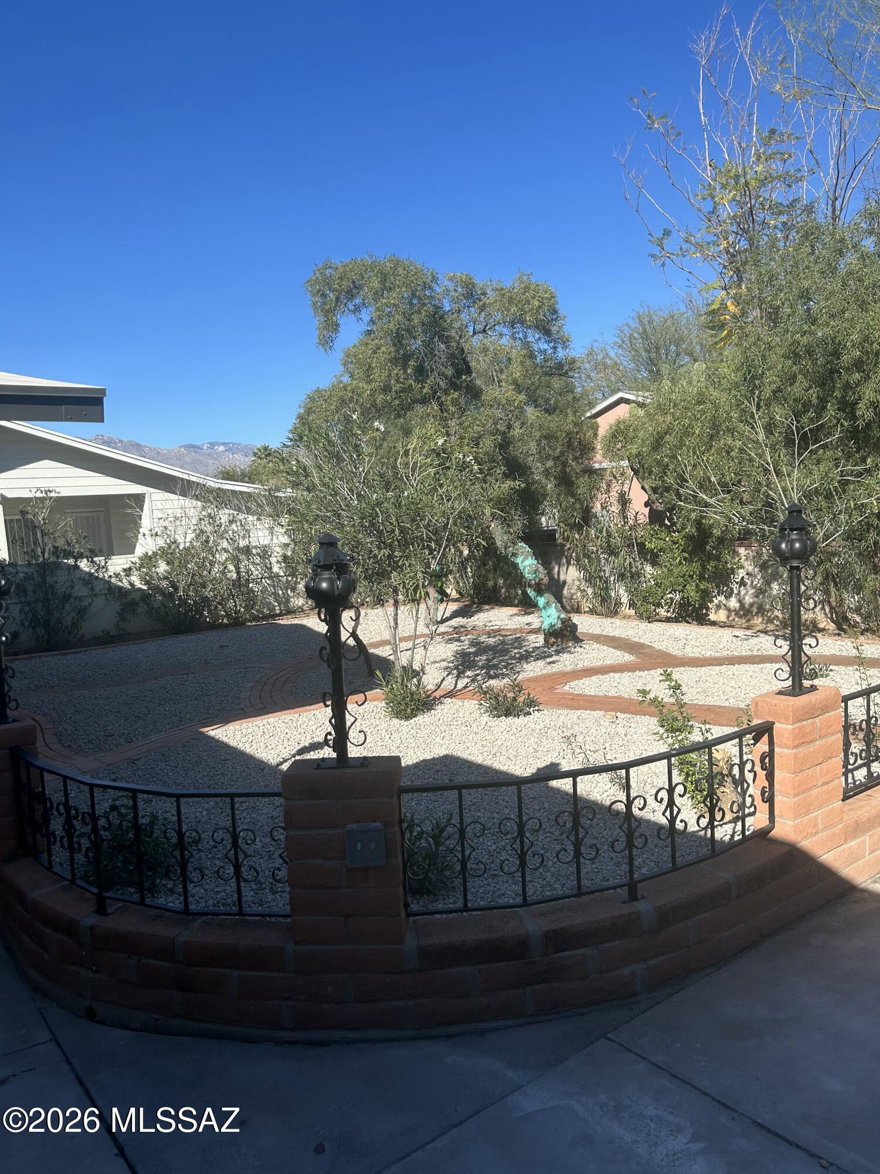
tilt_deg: -6.9
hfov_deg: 53.1
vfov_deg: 67.3
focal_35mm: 26
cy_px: 587
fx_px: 881
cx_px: 440
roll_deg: +3.4
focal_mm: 5.7
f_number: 1.5
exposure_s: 1/3704
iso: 50
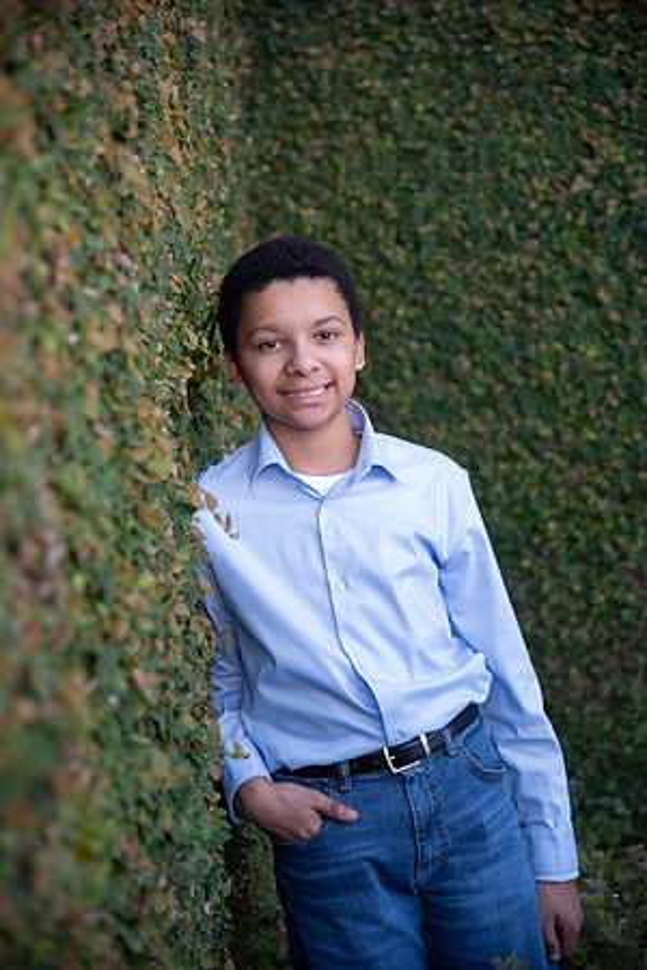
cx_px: 324
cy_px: 485
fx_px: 2318
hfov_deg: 15.9
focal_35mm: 86
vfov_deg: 23.6
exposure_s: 1/320
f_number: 4
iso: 640
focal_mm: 86
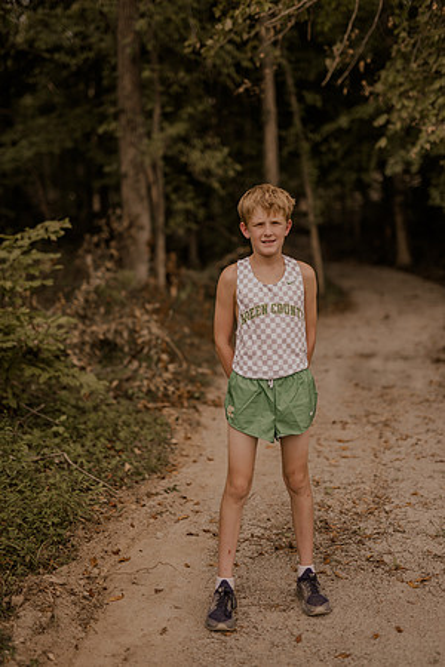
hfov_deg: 27.0
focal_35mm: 50
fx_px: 927
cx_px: 222
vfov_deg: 39.6
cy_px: 334
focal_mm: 50
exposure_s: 1/1000
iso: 64
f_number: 1.4
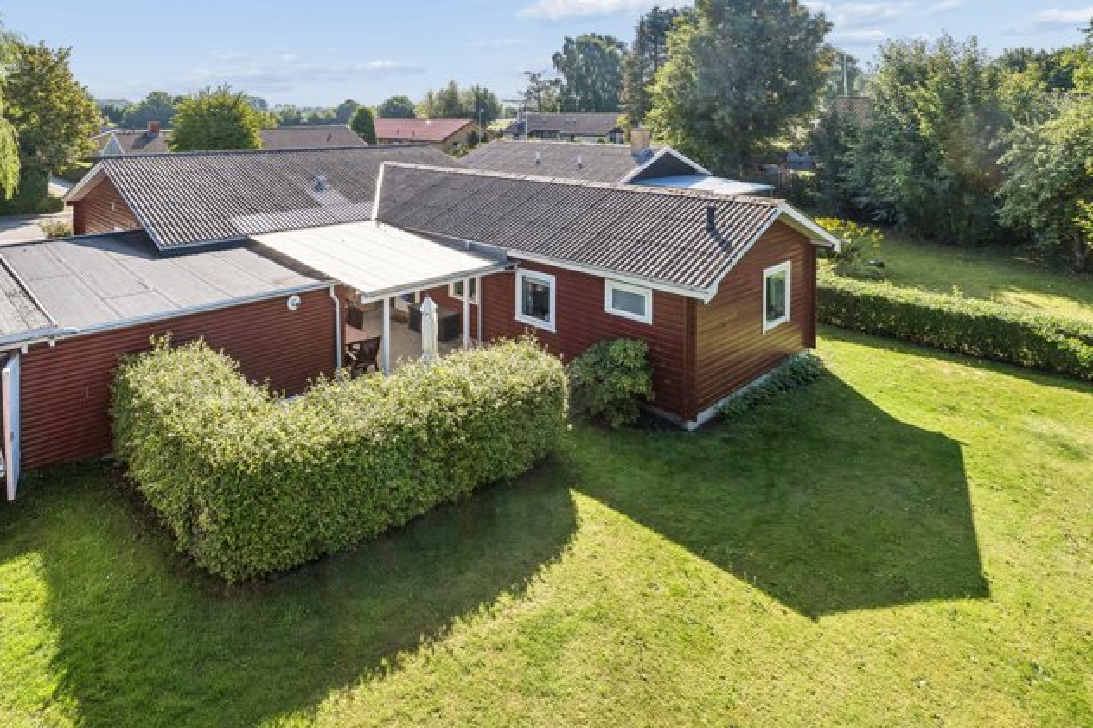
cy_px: 302
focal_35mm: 19
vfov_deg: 64.1
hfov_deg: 85.6
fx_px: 577
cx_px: 424
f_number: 8
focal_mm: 10
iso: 250
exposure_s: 1/500
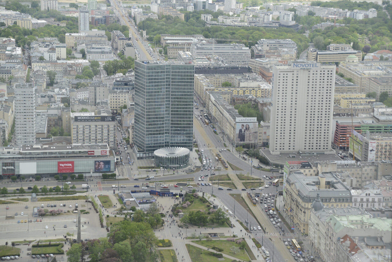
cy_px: 131
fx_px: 926
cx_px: 196
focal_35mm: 85
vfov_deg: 16.1
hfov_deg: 23.9
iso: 1000
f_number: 5.6
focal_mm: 85
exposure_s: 1/1600
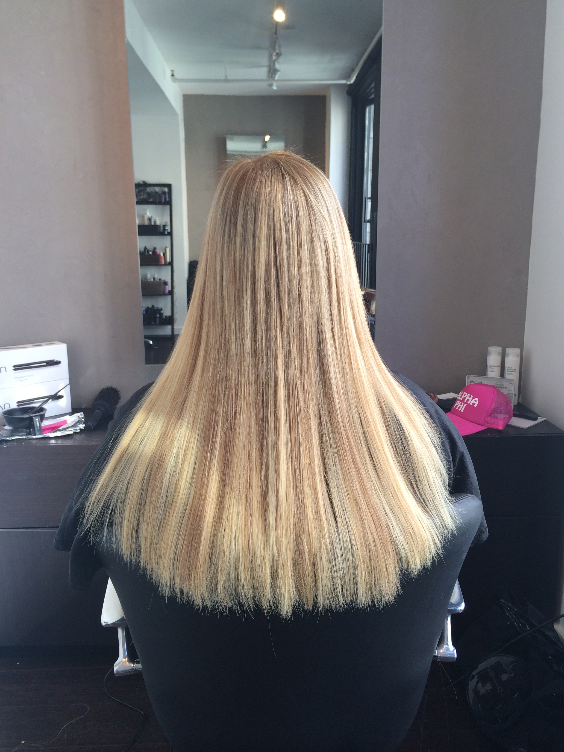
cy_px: 376
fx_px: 652
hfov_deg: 46.8
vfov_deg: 60.0
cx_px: 282
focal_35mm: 30
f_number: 2.2
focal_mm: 4.12
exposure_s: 1/120
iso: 50
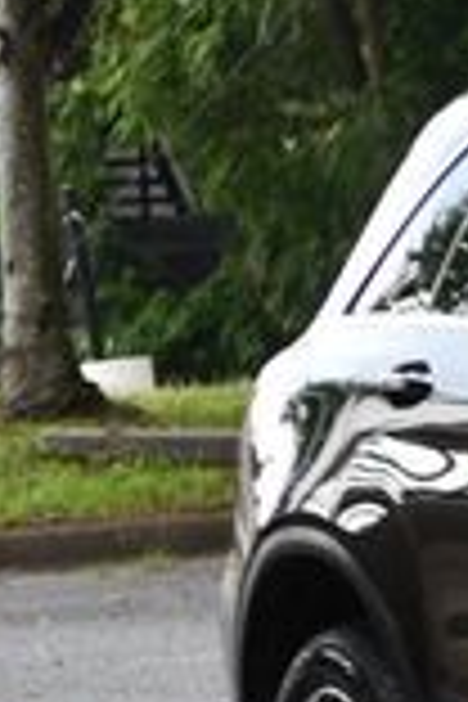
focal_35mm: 554
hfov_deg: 2.5
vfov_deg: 3.7
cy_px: 356
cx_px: 1251
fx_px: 10802
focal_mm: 90
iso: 720
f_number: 4.8
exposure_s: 1/250
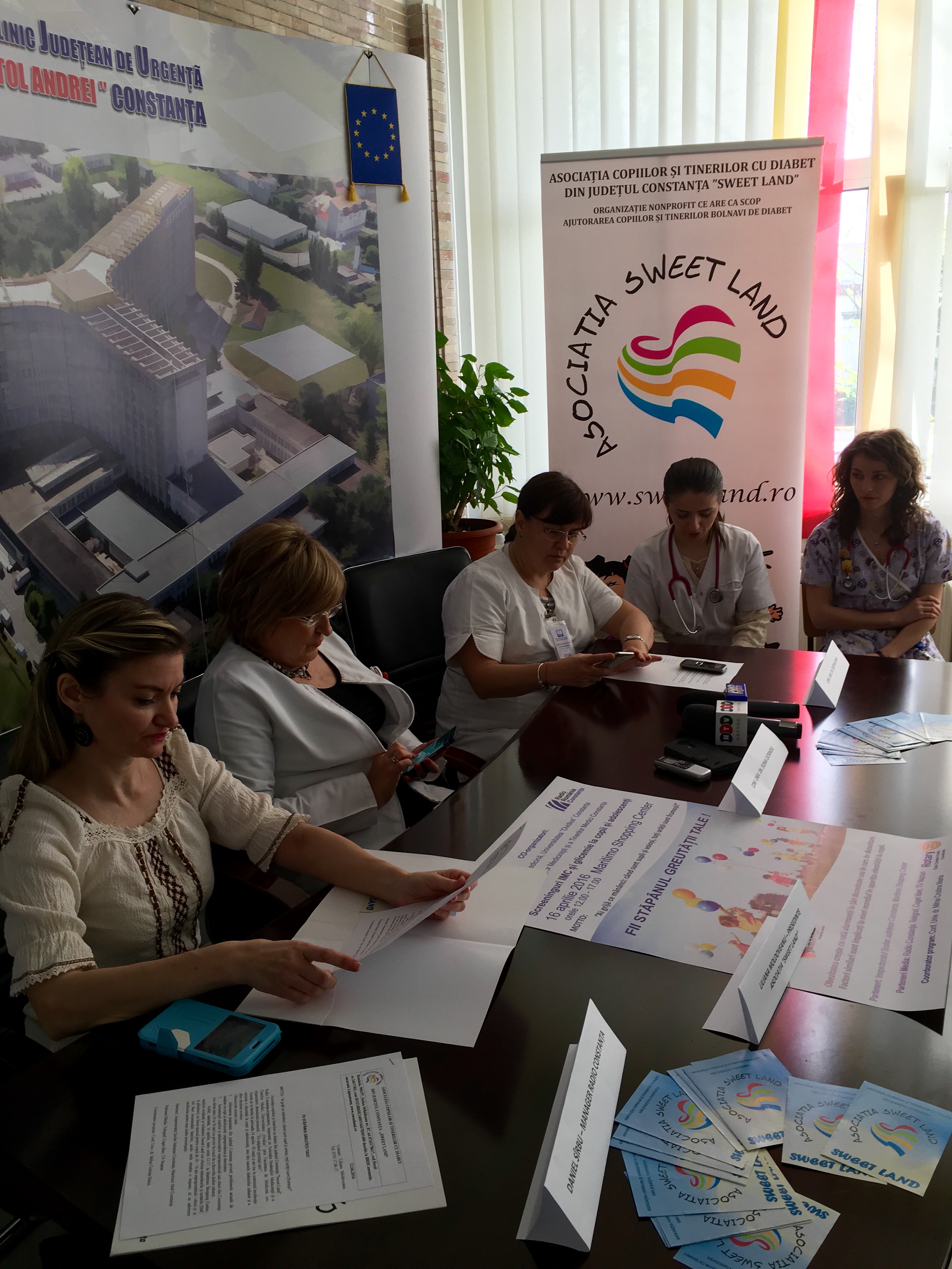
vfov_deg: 61.7
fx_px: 1063
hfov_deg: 48.2
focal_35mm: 29
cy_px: 634
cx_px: 476
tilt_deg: -16.2
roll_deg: +1.4
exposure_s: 1/50
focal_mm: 4.15
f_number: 2.2
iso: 25
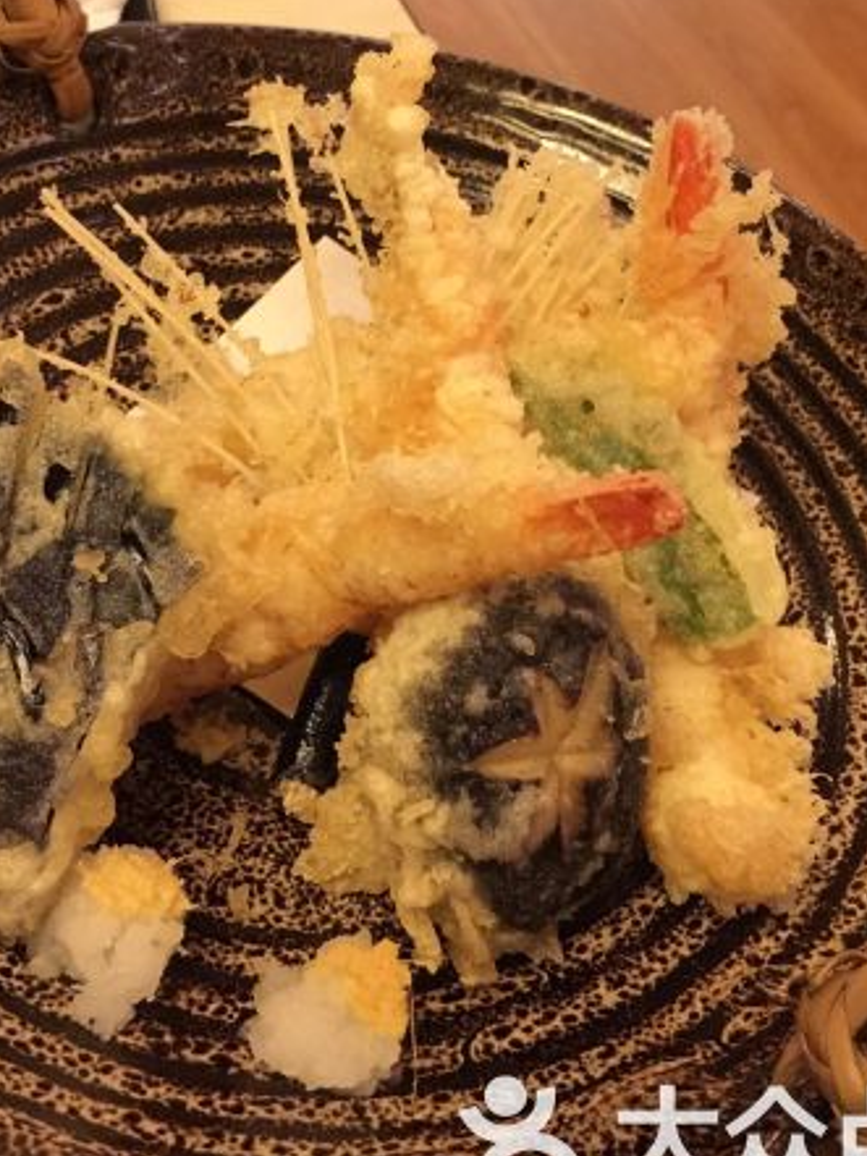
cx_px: 428
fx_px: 1535
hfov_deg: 31.5
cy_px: 356
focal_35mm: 46
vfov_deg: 40.6
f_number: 2.2
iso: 200
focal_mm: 4.15
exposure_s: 1/8
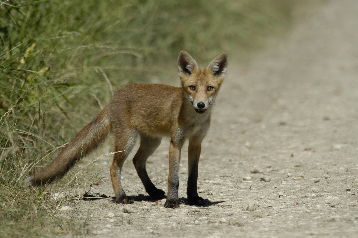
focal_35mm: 495
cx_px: 179
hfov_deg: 4.2
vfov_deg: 2.8
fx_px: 4918
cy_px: 119
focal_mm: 330
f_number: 5.6
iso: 200
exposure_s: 1/1500
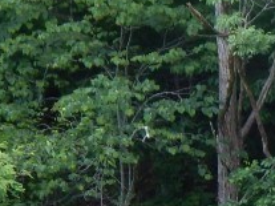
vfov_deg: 5.4
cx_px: 632
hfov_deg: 7.0
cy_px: 451
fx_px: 2120
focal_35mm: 267
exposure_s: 1/200
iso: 125
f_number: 3.8
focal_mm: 9.7
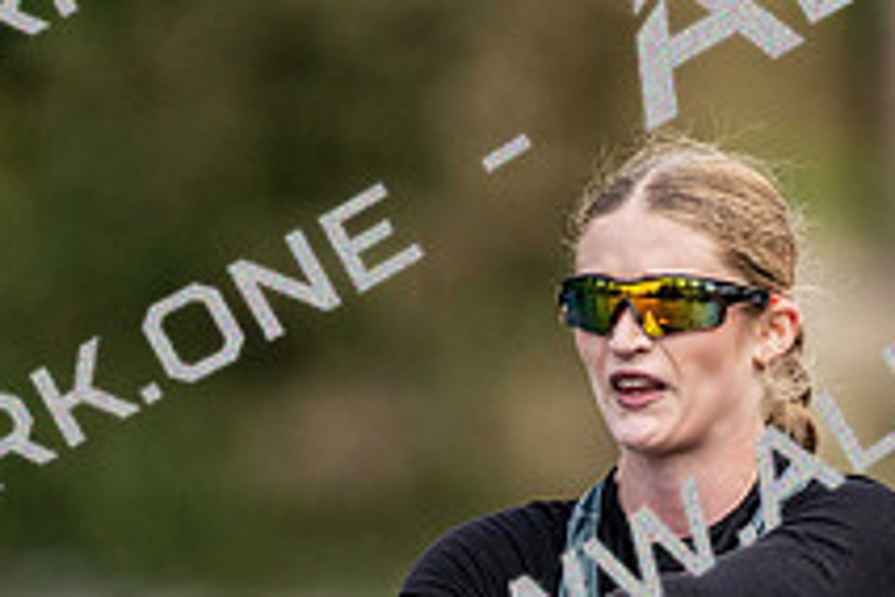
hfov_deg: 1.3
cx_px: 861
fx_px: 40620
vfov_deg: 0.8
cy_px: 746
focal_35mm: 1634
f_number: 4
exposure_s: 1/2500
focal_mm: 600
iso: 360
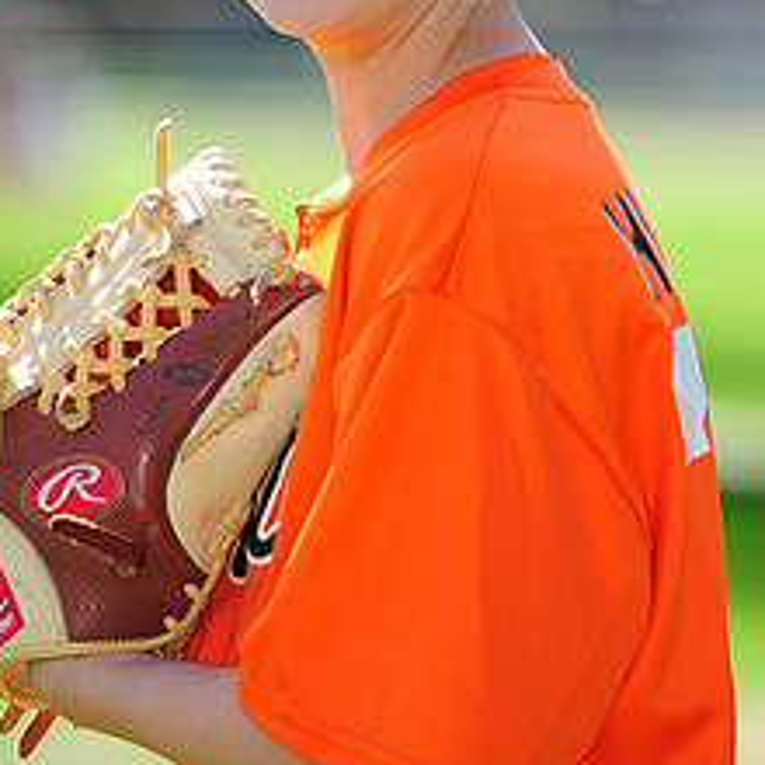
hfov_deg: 3.9
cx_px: 386
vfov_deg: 3.9
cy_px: -83
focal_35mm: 448
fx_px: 11201
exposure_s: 1/500
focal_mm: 200
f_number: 4.5
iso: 200
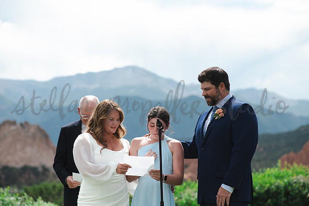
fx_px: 729
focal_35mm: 85
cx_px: 154
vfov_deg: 16.1
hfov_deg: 23.9
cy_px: 103
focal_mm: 85
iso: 125
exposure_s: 1/1600
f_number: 2.8
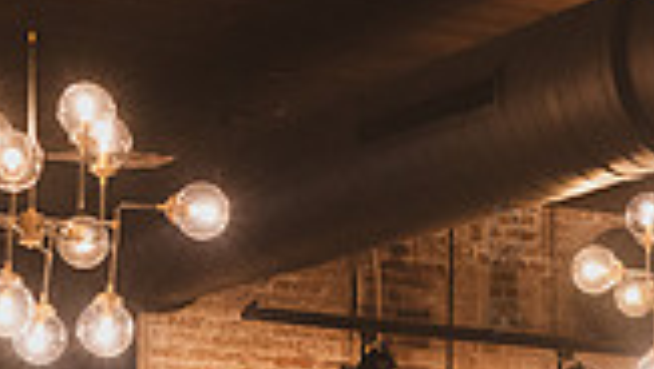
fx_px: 2308
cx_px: 502
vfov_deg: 8.8
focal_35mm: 133
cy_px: 652
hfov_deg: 16.0
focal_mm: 35
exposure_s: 1/250
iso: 5000
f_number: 3.5
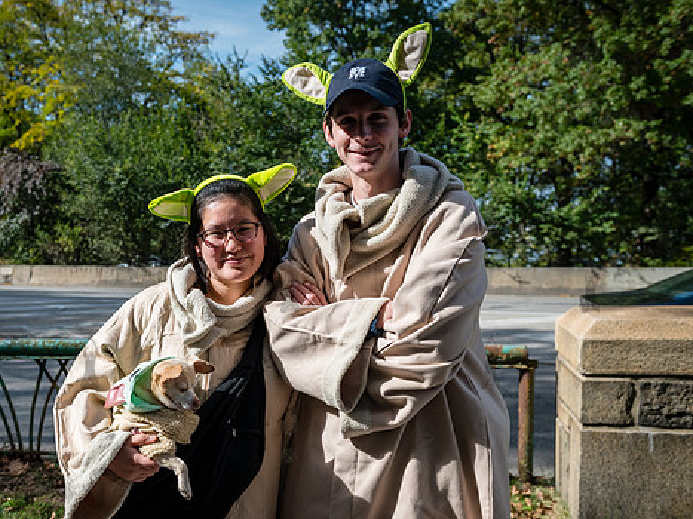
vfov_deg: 34.2
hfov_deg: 44.2
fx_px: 841
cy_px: 310
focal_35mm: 42
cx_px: 231
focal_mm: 31
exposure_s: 1/5000
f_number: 5
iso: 1000
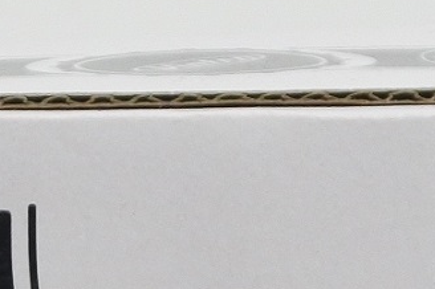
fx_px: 3126
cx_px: -4
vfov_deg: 5.2
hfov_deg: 7.9
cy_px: 617
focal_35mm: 259
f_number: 4.5
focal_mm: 16.8
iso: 450
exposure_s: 1/125
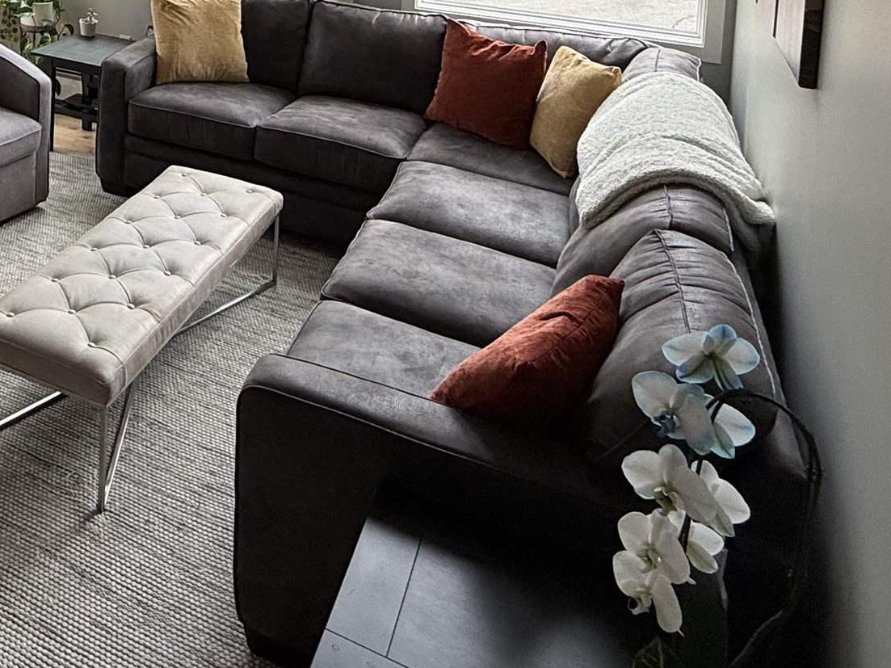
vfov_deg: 30.7
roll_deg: -1.8
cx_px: 11
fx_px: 1004
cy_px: -148
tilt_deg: -4.0
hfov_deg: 41.9
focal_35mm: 39
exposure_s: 1/99
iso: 50
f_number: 2.2
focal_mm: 2.22
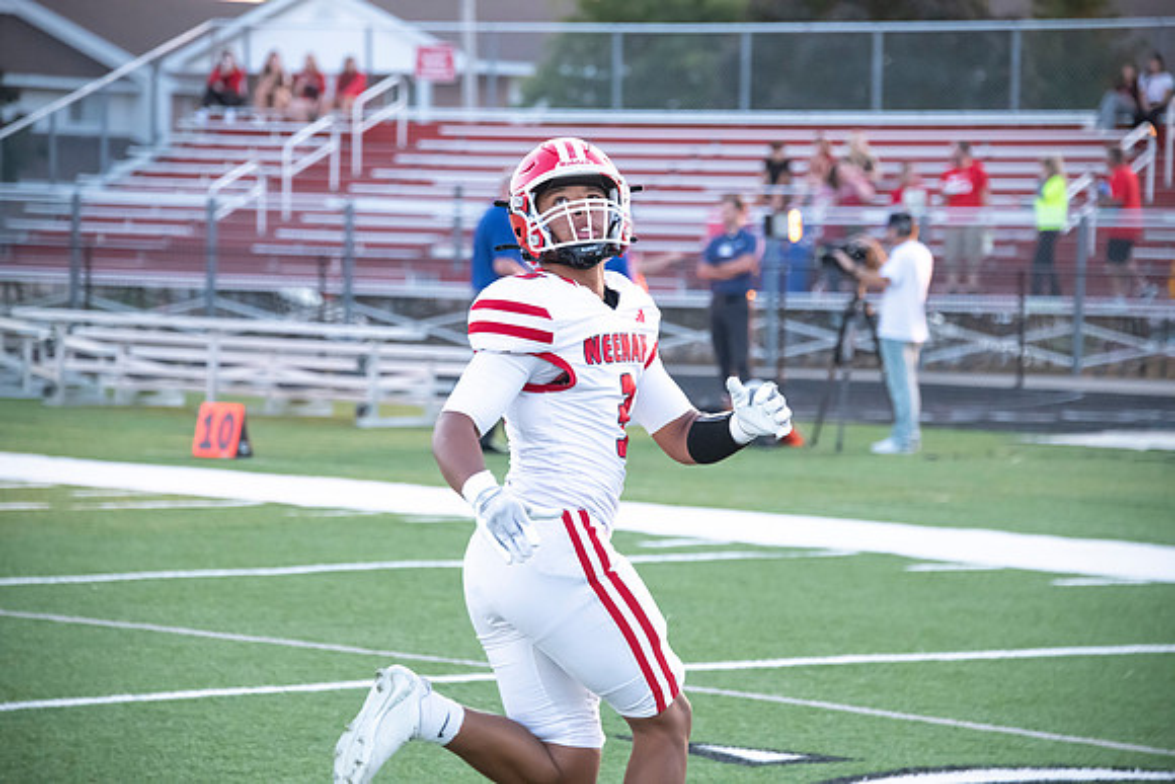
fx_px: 5223
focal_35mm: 160
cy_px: 392
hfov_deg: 12.8
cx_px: 588
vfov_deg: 8.6
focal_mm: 160
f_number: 5.6
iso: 4000
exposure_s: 1/800
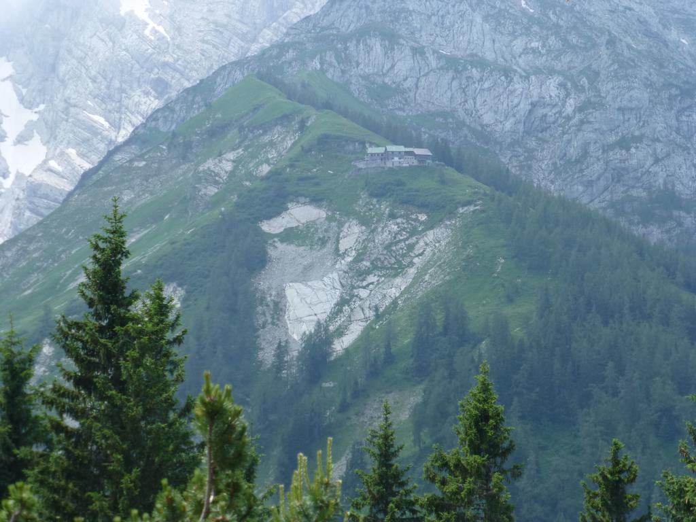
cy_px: 261
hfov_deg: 16.1
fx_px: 2453
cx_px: 348
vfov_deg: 12.1
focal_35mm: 122
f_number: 5.4
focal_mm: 21.8
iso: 100
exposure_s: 1/320
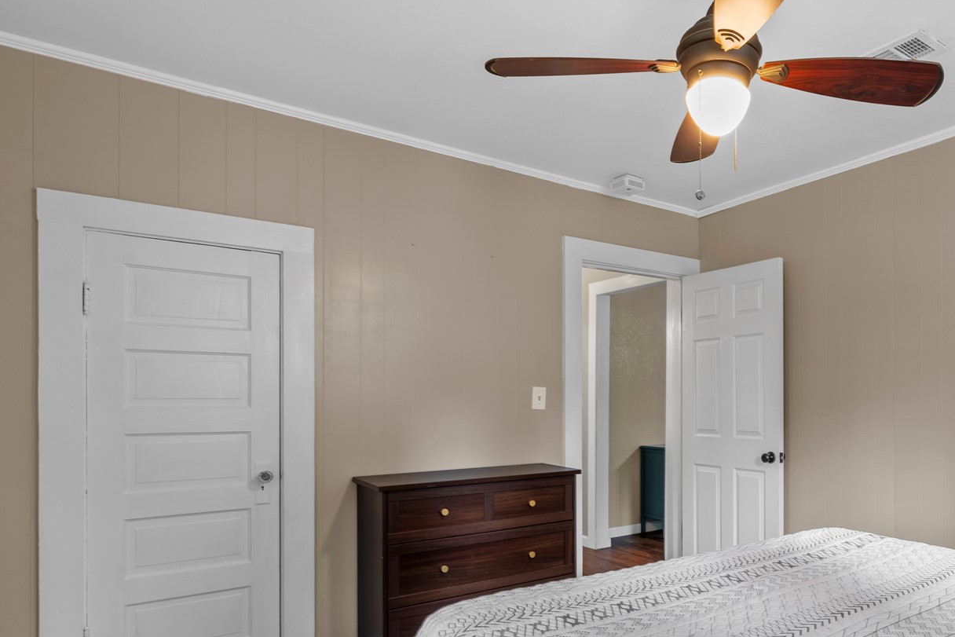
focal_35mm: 25
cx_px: 664
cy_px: 390
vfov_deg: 50.9
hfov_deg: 68.7
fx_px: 663
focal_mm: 14
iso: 320
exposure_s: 2.5
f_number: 9
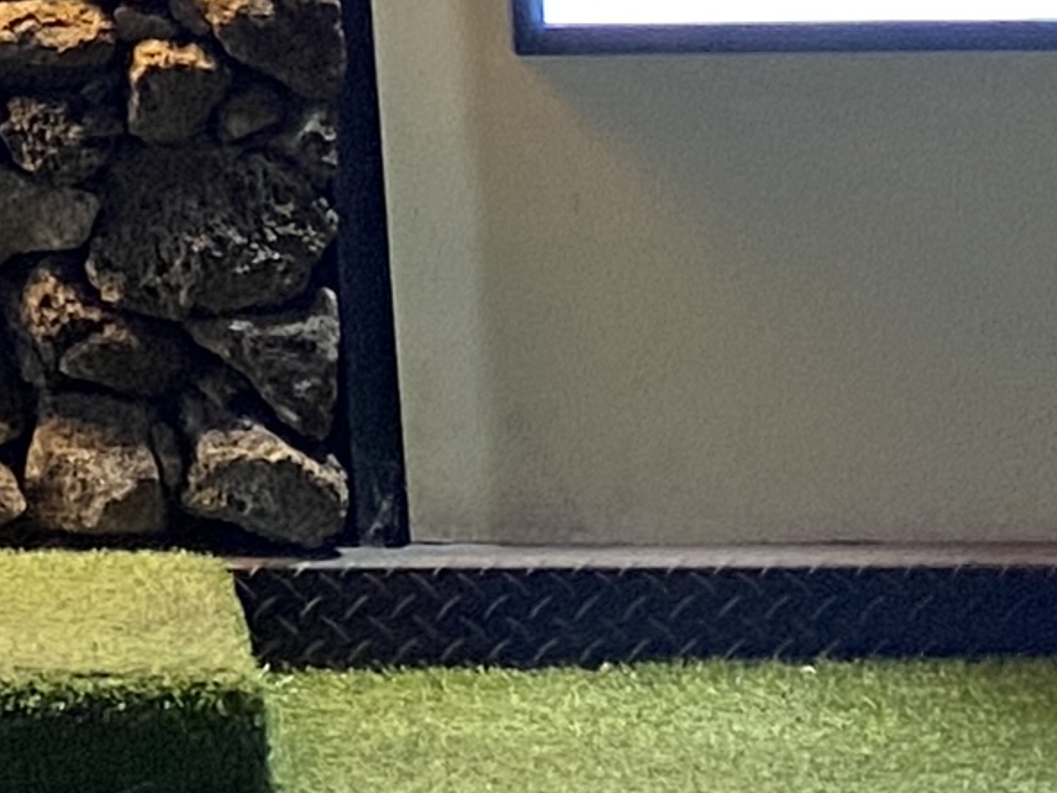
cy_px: -1036
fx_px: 5405
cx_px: -1464
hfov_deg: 9.9
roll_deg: +1.1
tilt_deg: +7.3
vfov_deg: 7.8
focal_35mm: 177
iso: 125
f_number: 1.8
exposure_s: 1/60
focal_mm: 4.25
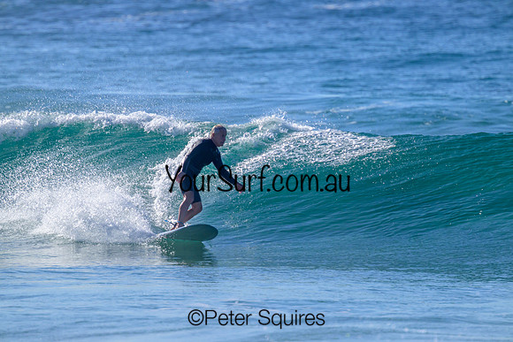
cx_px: 256
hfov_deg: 2.6
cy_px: 171
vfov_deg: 1.7
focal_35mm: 800
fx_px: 11402
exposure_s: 1/2000
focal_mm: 800
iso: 720
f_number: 11
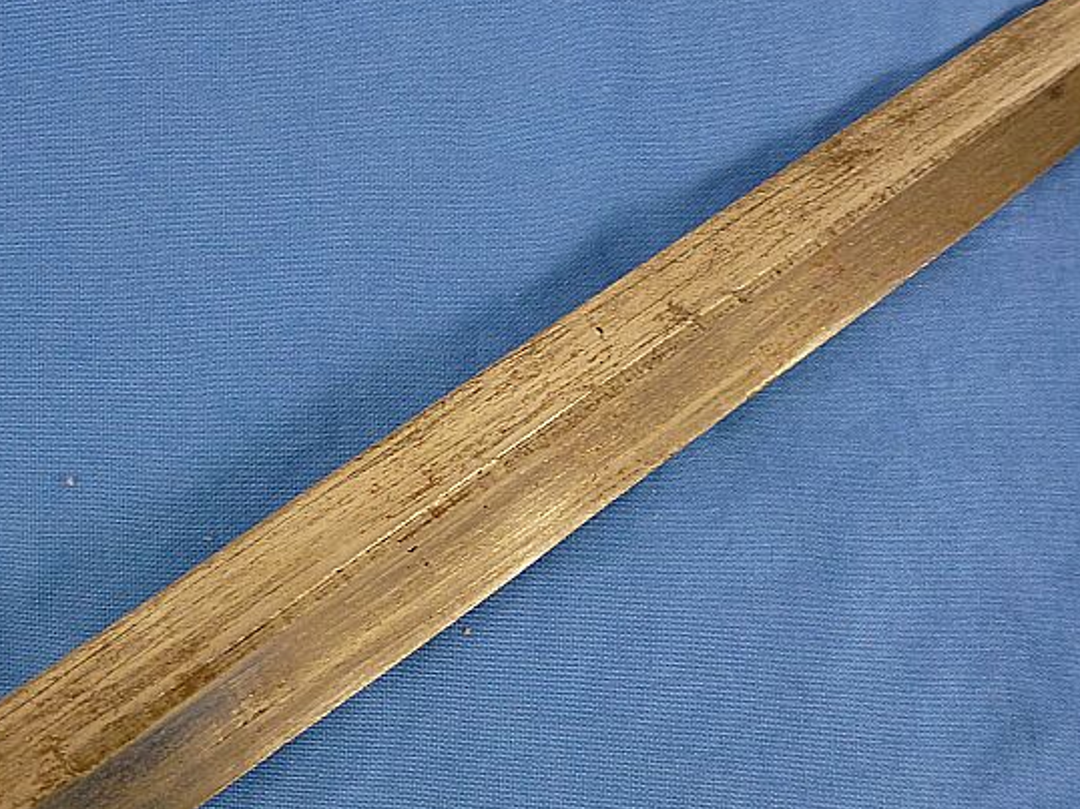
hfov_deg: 31.7
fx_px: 1902
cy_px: 416
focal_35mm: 61
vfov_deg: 24.0
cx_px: 584
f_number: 3.9
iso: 200
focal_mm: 7.4
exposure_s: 1/80
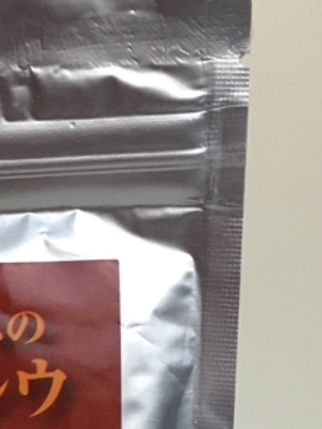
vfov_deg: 18.1
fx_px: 1251
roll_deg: +1.8
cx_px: -114
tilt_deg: -15.9
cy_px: 557
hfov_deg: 14.0
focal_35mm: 101
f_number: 2.2
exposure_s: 1/33
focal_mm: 4.15
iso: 40
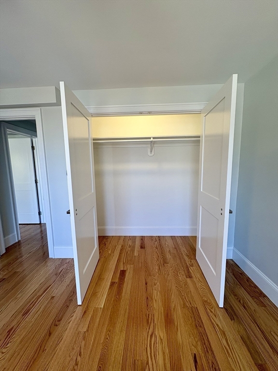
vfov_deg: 102.1
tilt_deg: -6.2
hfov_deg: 85.7
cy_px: 186
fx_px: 150
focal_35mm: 14
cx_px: 139
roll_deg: +1.3
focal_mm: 2.22
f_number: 2.2
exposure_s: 1/120
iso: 80
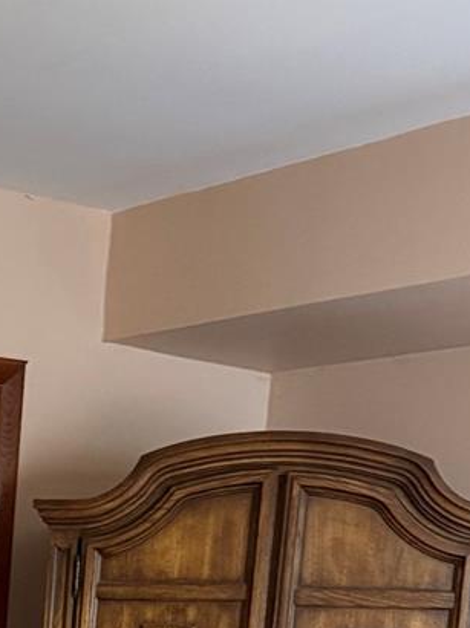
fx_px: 1631
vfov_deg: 19.0
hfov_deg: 15.3
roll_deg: -2.7
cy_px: 953
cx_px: -217
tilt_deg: -11.5
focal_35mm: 90
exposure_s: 1/60
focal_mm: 6.76
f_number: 1.78
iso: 640
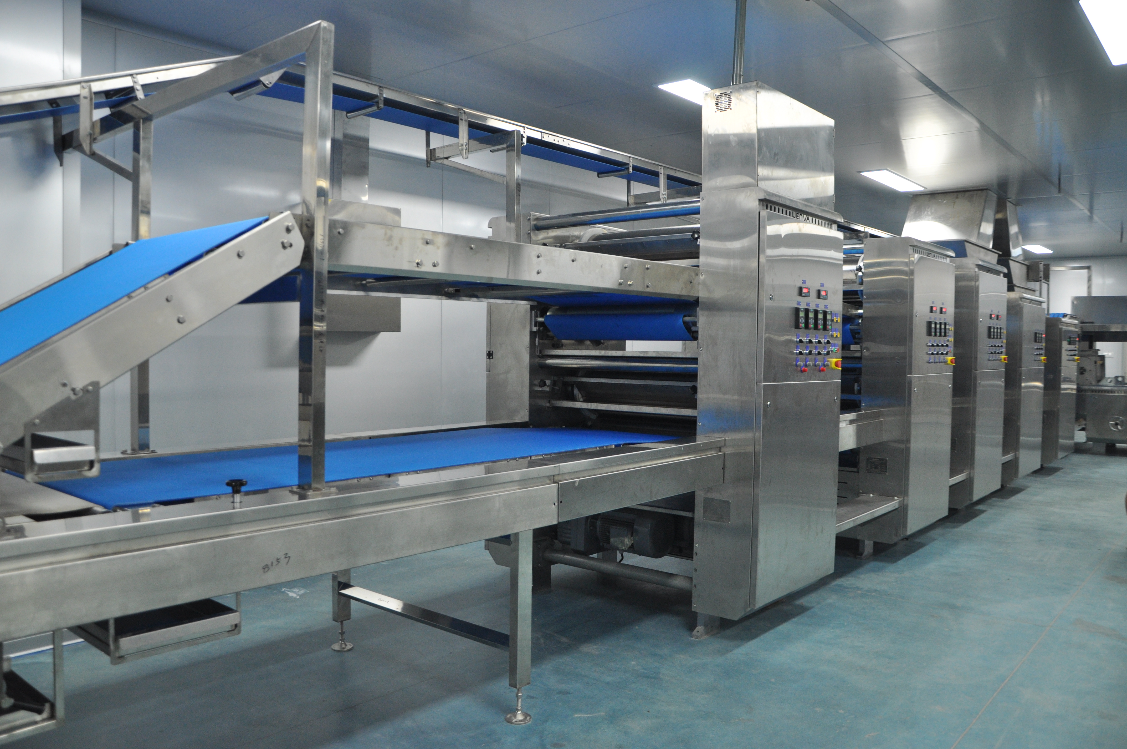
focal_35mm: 27
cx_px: 564
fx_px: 844
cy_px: 374
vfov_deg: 47.8
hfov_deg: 67.4
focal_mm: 18
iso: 500
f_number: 4
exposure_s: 1/60
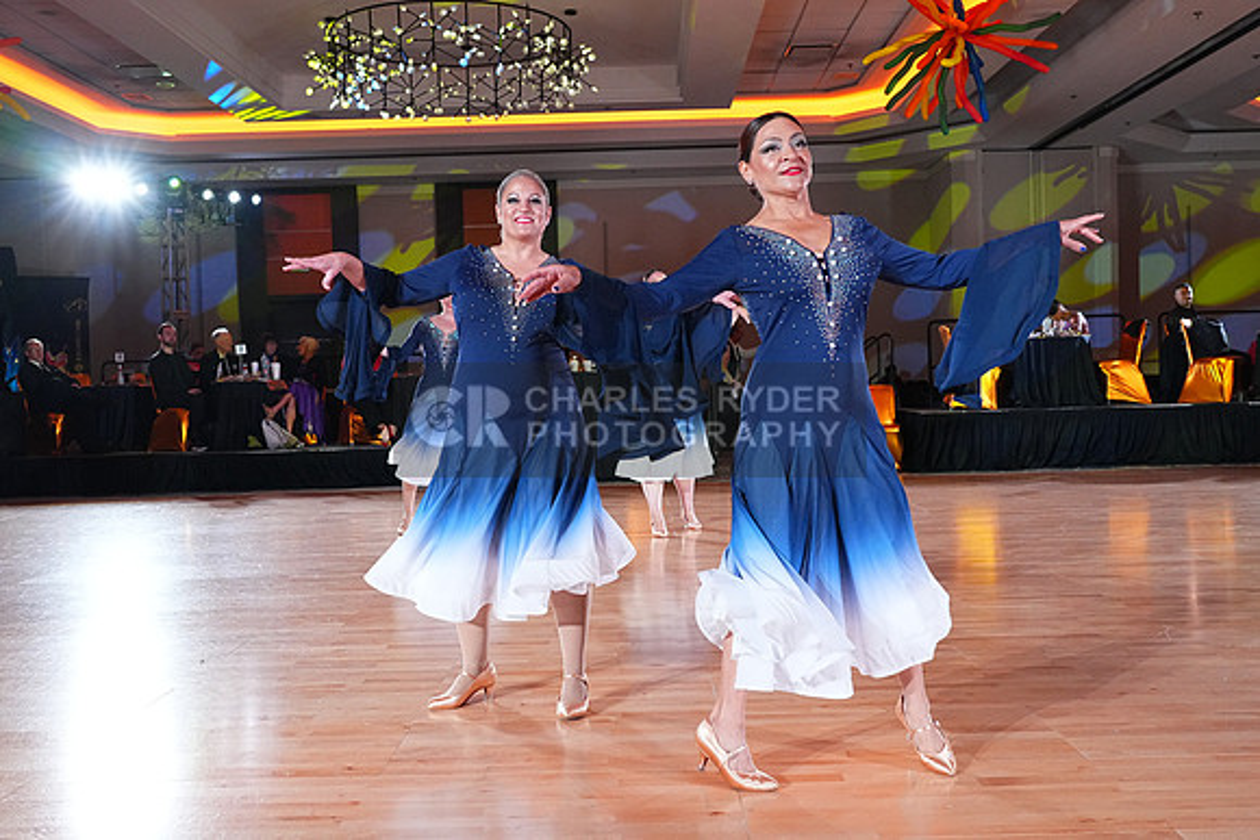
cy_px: 420
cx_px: 630
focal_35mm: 34
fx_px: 1190
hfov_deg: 55.8
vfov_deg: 38.9
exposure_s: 1/400
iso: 5000
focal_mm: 34
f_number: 4.5
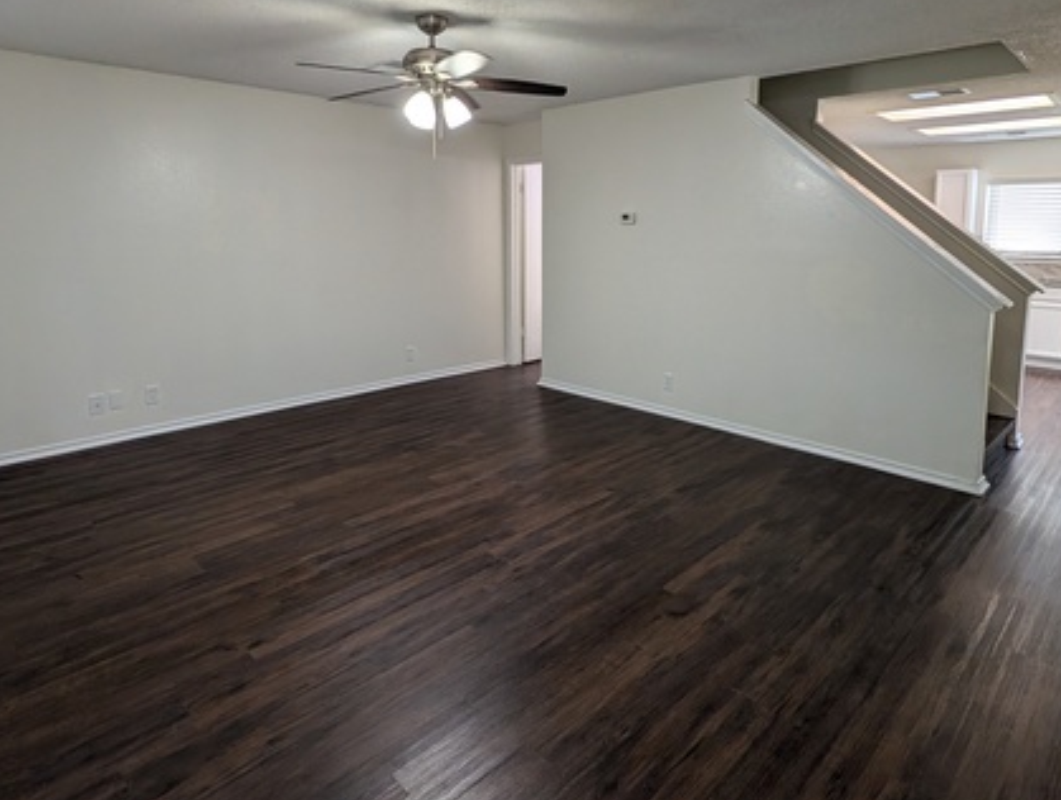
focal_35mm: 19
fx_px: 584
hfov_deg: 84.4
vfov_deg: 67.7
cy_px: 296
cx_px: 572
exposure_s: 1/120
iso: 165
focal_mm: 2.02
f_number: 1.7
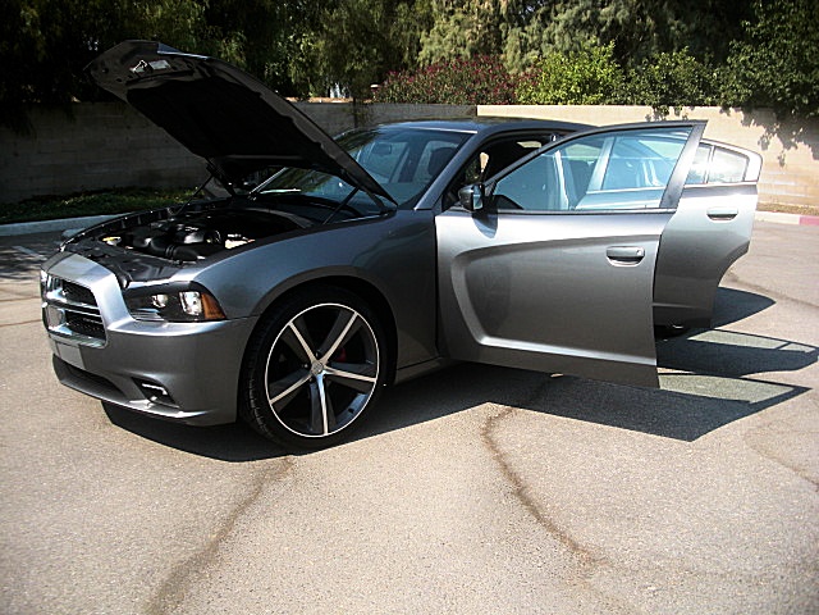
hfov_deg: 51.4
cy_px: 308
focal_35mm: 36
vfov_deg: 39.7
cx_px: 410
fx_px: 852
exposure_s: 1/500
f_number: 2.8
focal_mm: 6.3
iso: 50
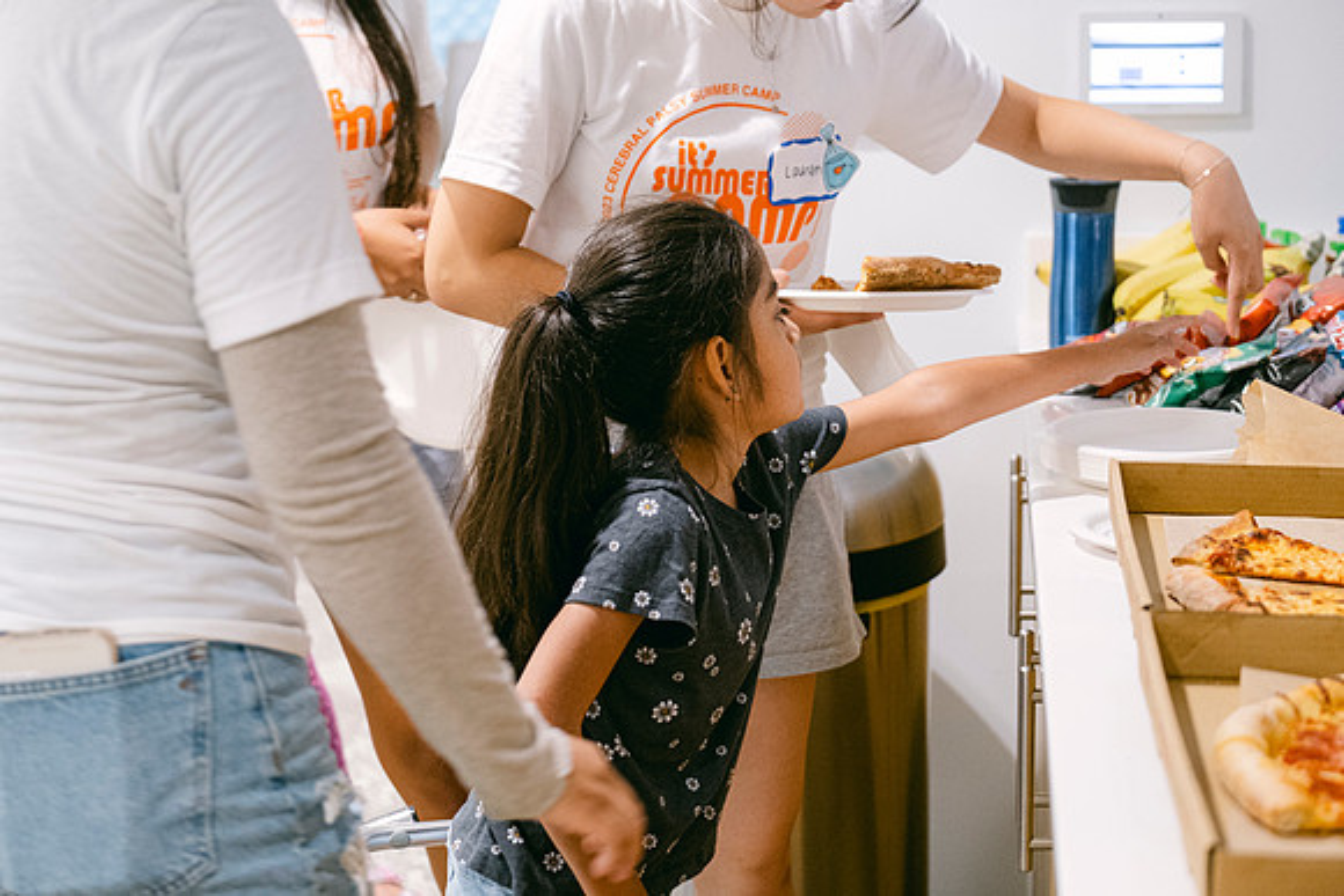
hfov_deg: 20.6
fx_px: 3698
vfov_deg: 13.8
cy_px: 448
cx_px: 656
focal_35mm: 99
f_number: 2.8
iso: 2500
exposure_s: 1/125
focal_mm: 63.4
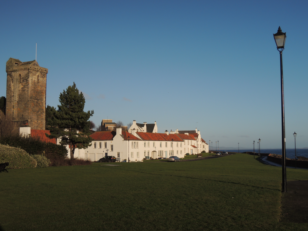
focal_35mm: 45
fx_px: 400
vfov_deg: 32.2
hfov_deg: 42.1
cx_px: 154
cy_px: 116
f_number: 4
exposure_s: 1/1250
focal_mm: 8.1
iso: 100
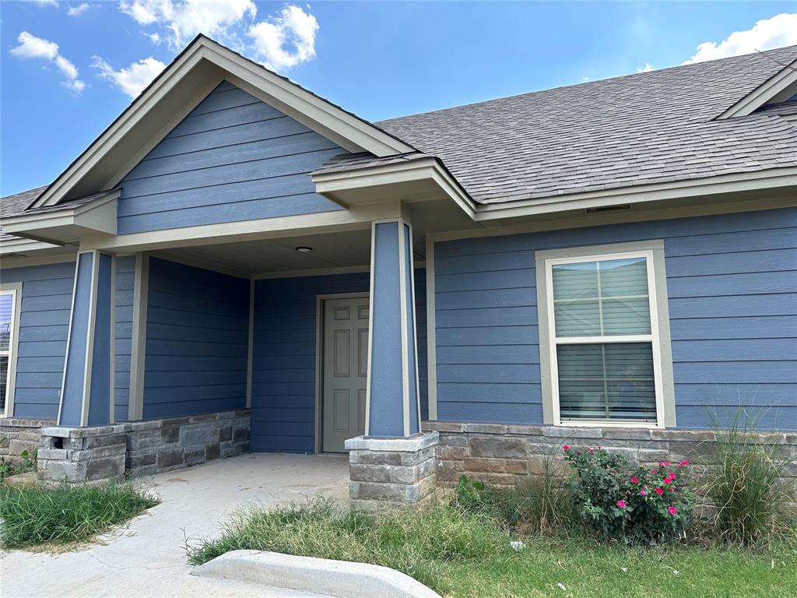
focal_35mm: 24
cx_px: 398
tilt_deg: +6.3
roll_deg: +0.3
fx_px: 553
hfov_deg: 71.6
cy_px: 299
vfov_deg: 56.8
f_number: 1.78
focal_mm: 6.86
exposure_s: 1/971
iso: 80
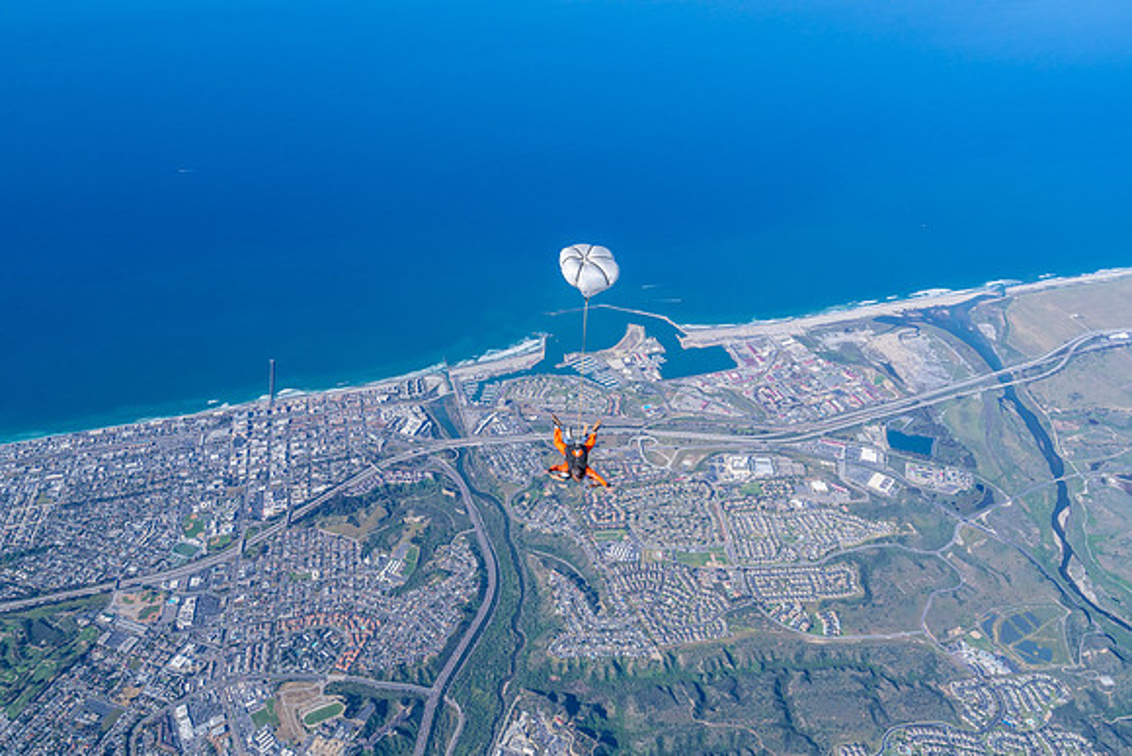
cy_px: 378
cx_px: 566
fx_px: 818
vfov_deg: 49.6
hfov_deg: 69.4
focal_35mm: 26
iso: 800
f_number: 10
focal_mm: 26
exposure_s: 1/1600
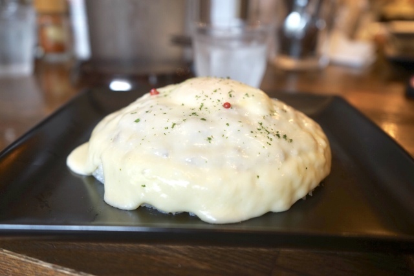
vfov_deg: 40.0
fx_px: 380
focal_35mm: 33
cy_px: 138
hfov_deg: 57.2
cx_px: 207
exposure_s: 1/60
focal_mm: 33
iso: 400
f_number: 4.5
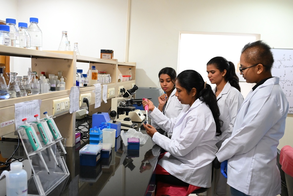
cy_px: 98
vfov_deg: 37.9
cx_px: 146
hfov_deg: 54.4
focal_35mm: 35
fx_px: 285
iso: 5000
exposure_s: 1/60
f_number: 5
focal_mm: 35
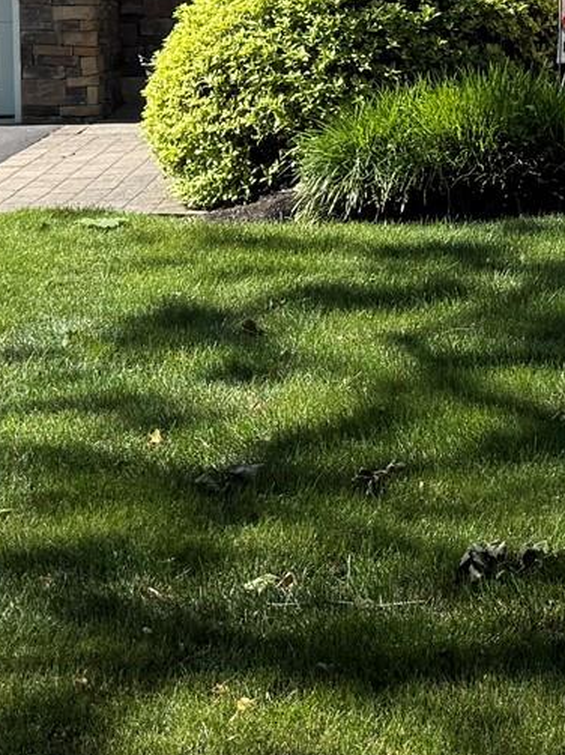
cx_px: 724
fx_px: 2135
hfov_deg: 14.5
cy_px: 104
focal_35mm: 98
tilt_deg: -4.1
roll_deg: +0.6
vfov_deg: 19.7
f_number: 1.78
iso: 80
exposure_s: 1/1727
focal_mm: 6.76
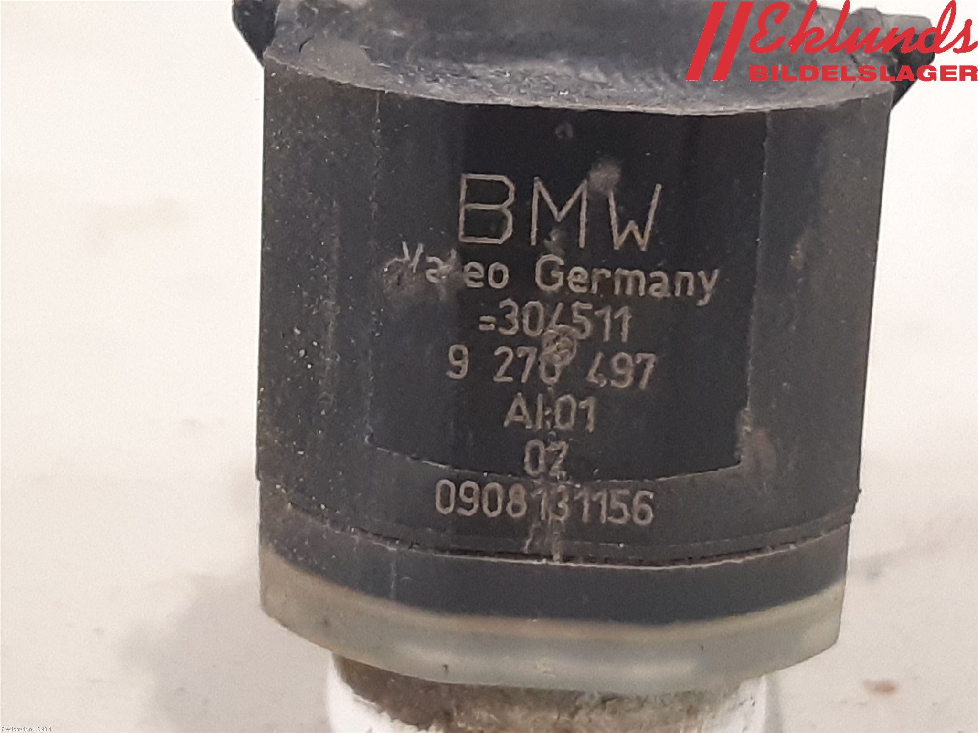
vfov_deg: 53.1
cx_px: 489
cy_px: 366
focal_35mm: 26
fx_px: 735
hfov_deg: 67.3
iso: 250
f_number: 1.7
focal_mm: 3.93
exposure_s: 1/25
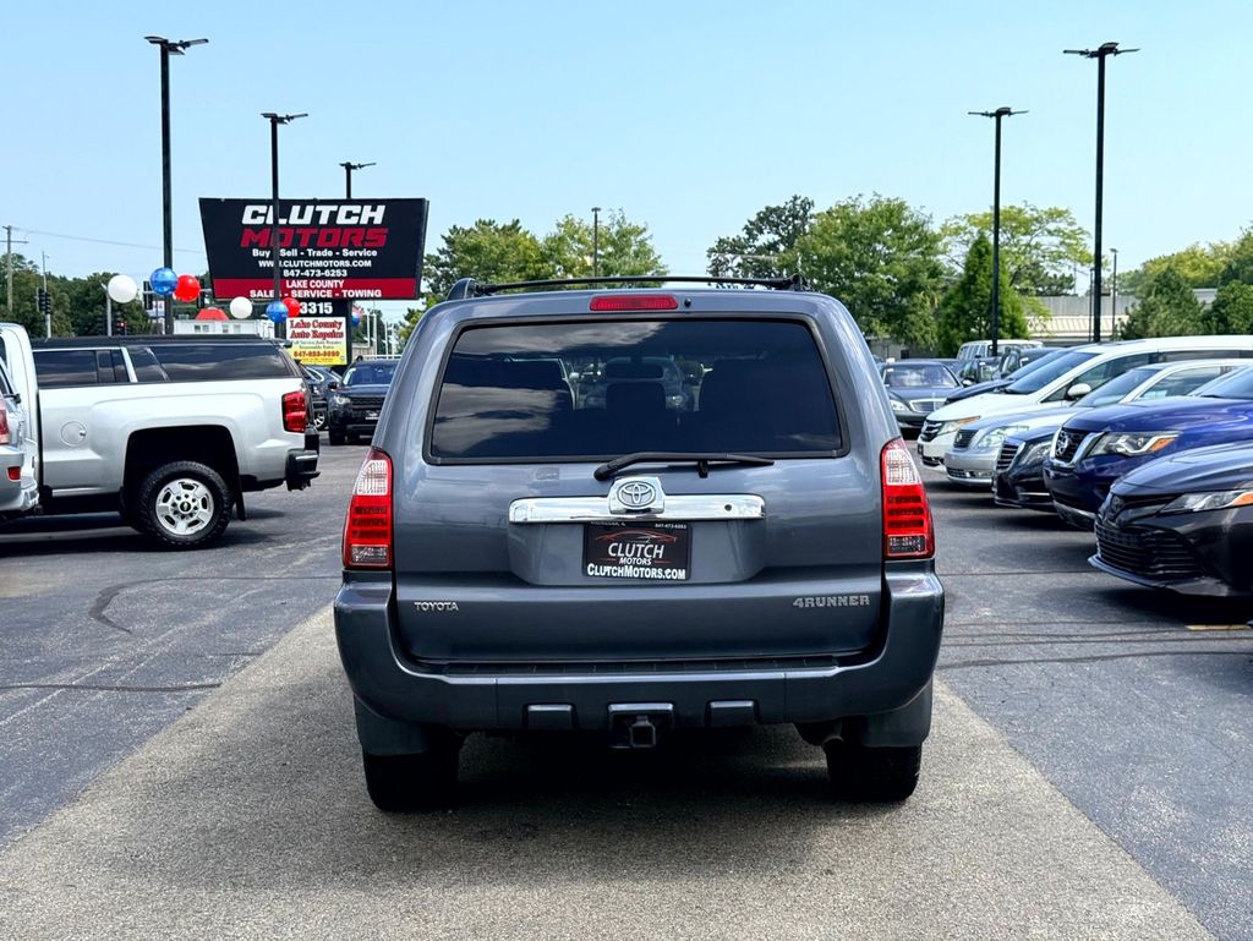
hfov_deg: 39.6
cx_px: 626
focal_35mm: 48
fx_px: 1738
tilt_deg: -3.8
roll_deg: -0.2
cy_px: 470
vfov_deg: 30.3
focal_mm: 6.76
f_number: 1.78
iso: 64
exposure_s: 1/2976
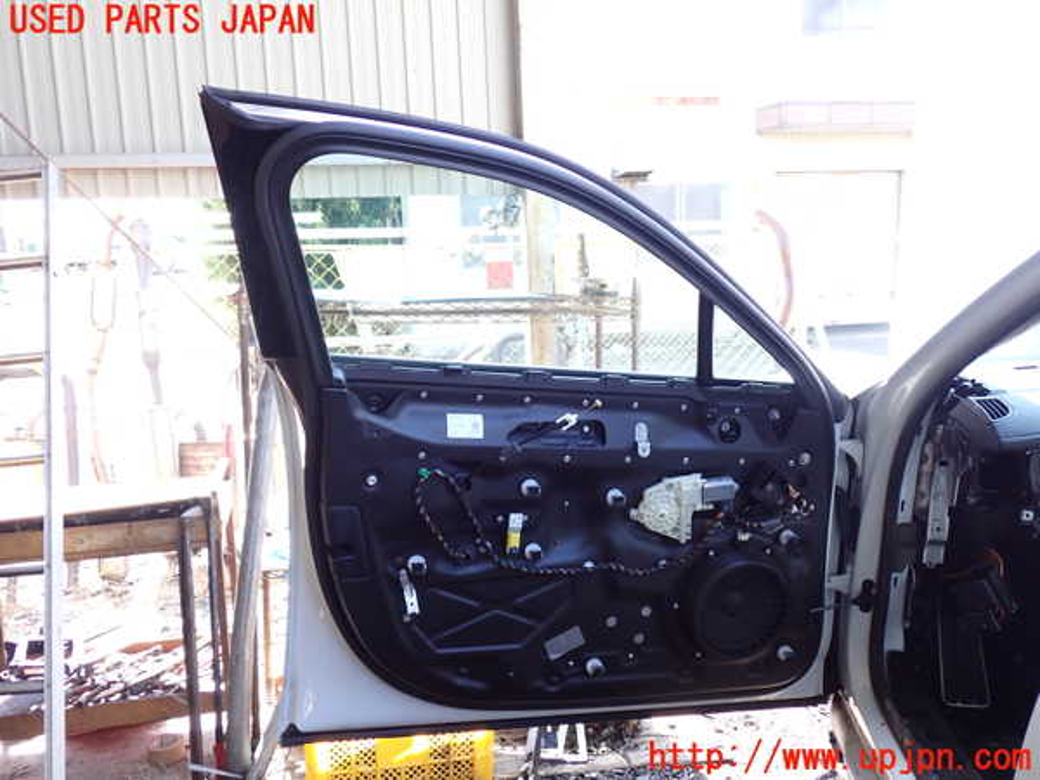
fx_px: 901
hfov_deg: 60.0
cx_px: 520
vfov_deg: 46.8
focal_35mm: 30
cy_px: 390
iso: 100
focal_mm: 5.4
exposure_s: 1/100
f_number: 2.3
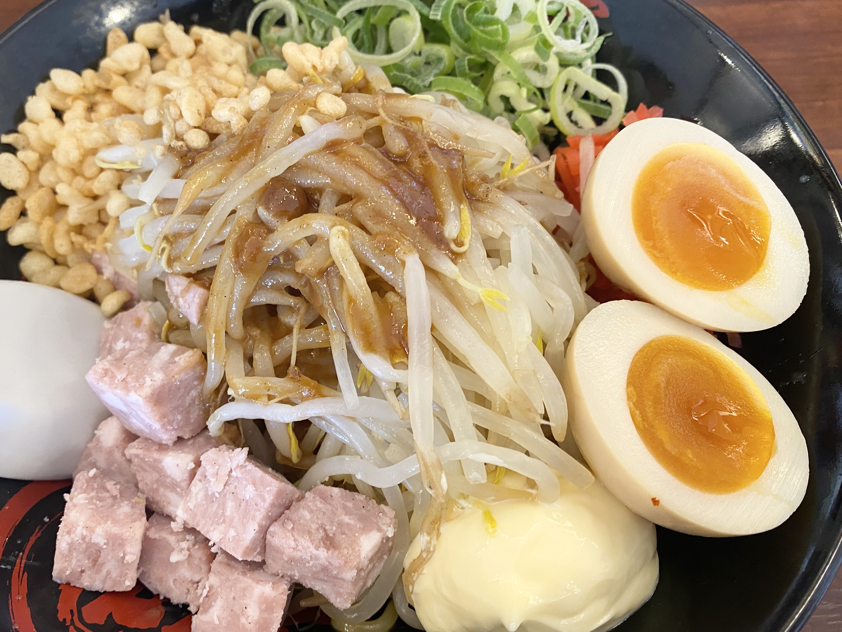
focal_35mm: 29
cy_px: 336
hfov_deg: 61.4
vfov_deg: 48.2
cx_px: 364
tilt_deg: -63.5
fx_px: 705
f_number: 1.8
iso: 200
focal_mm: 4.25
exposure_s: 1/50
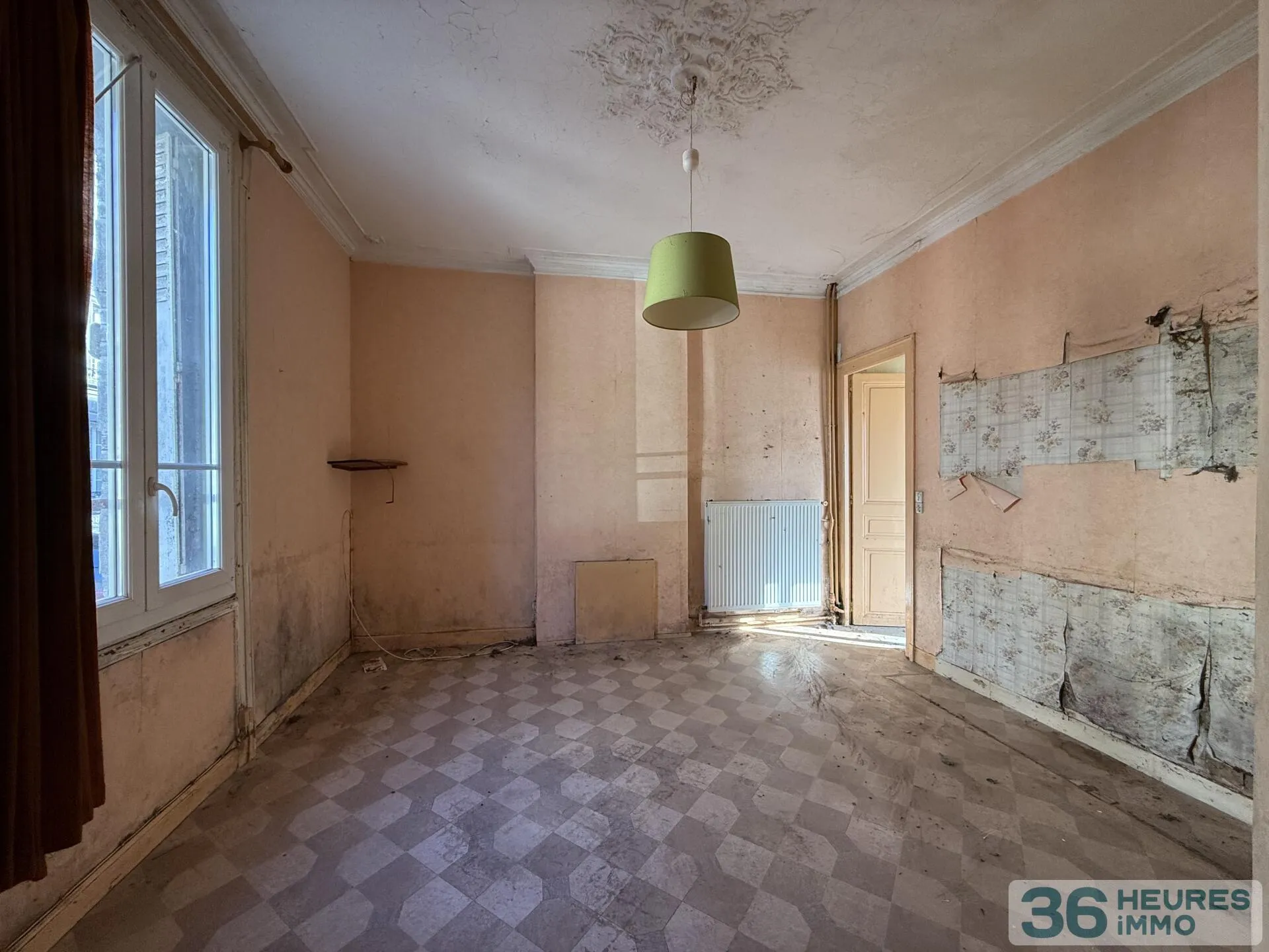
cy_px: 476
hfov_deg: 102.1
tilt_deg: -0.2
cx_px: 634
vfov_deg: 85.7
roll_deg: +0.2
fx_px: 513
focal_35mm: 14
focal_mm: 2.22
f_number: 2.2
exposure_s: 1/99
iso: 160
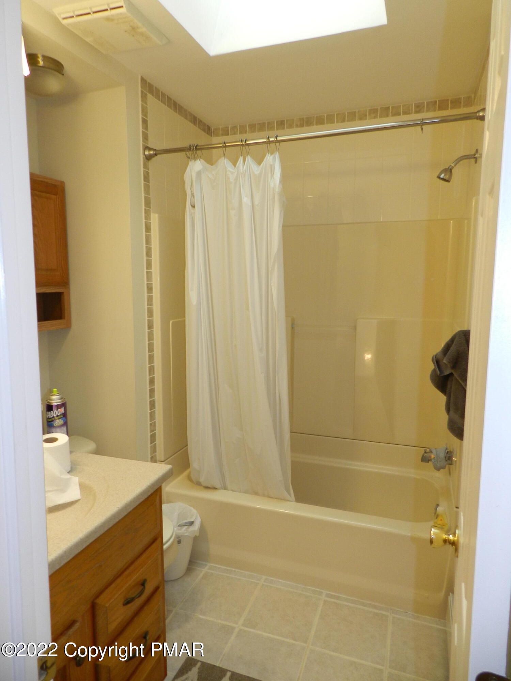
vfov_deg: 73.9
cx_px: 256
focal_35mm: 23
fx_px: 453
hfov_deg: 58.9
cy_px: 340
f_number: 3.4
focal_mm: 4
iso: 160
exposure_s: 1/30
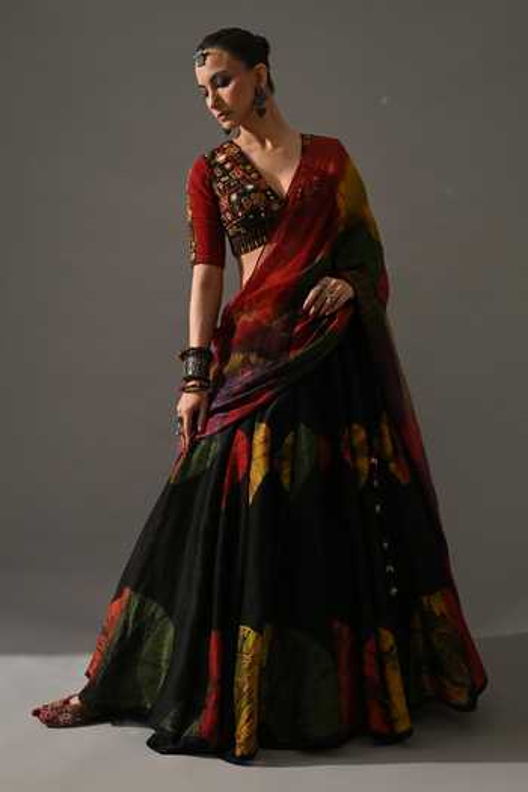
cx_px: 264
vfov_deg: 58.7
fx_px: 704
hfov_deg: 41.1
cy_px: 396
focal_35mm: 32
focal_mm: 32
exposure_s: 1/160
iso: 160
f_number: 8
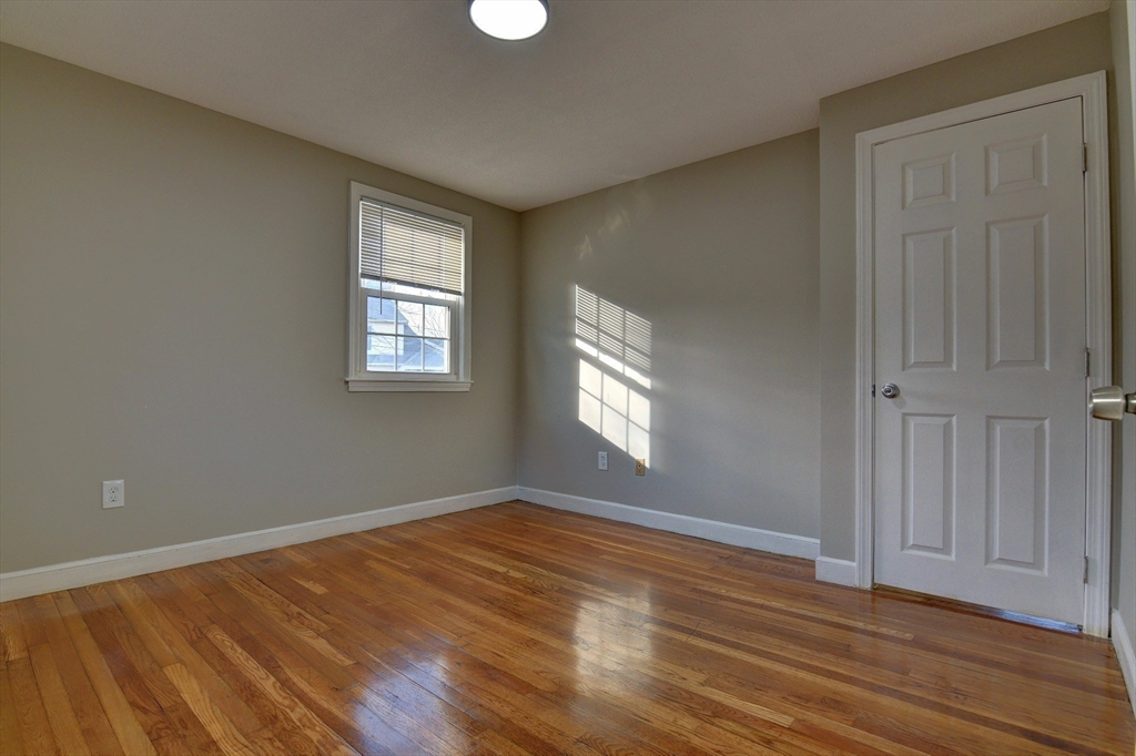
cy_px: 378
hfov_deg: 96.8
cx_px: 568
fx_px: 505
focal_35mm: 16
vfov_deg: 73.7
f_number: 8
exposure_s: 1/80
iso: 400
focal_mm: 11
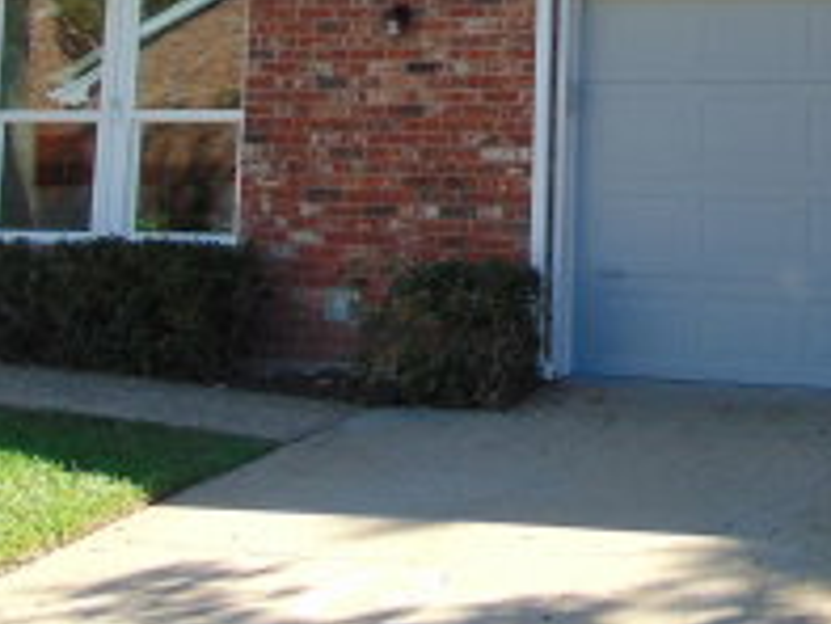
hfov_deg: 28.7
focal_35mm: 65
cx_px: 738
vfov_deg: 21.3
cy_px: -84
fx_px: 1561
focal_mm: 4.5
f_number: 3
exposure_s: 1/400
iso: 80
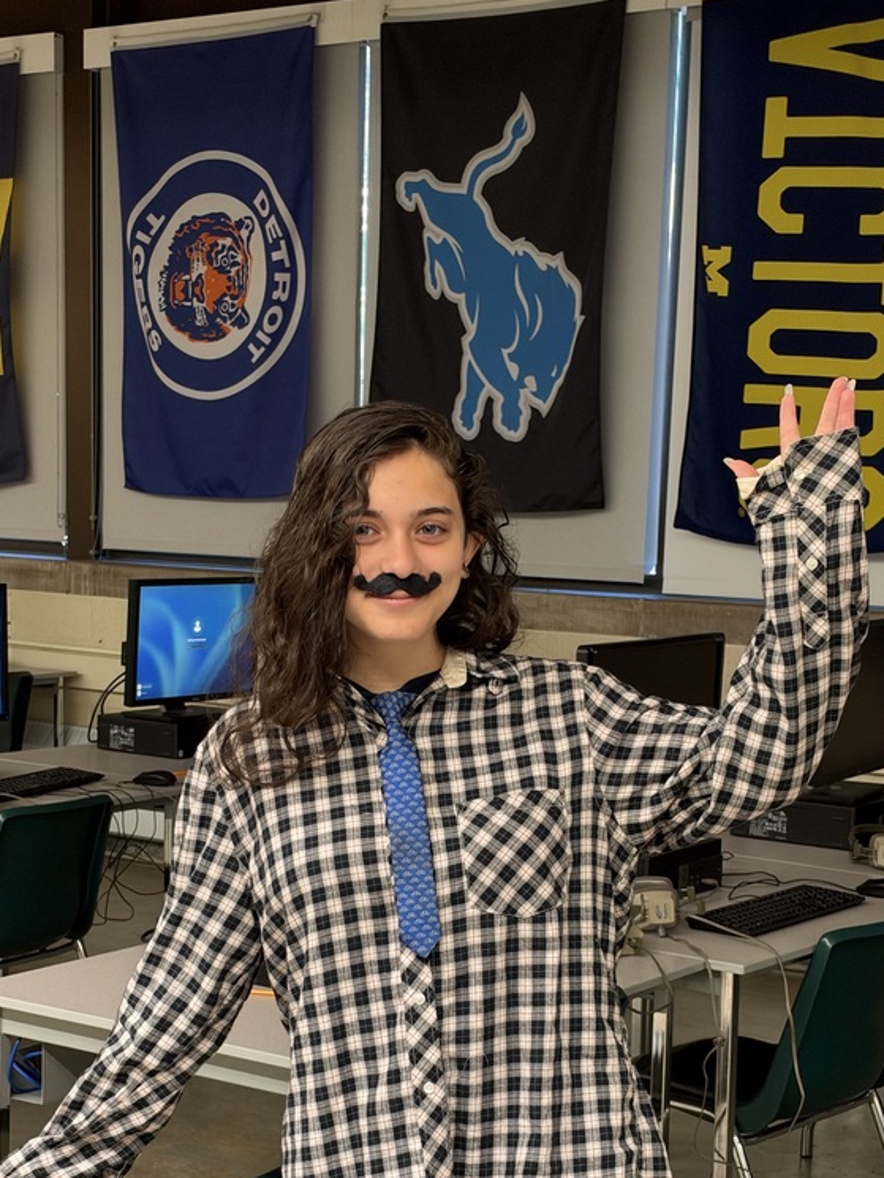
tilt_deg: -6.7
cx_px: 402
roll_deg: -1.8
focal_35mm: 66
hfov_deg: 22.3
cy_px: 757
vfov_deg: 29.2
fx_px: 2247
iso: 320
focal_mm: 6.93
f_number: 1.8
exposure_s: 1/40
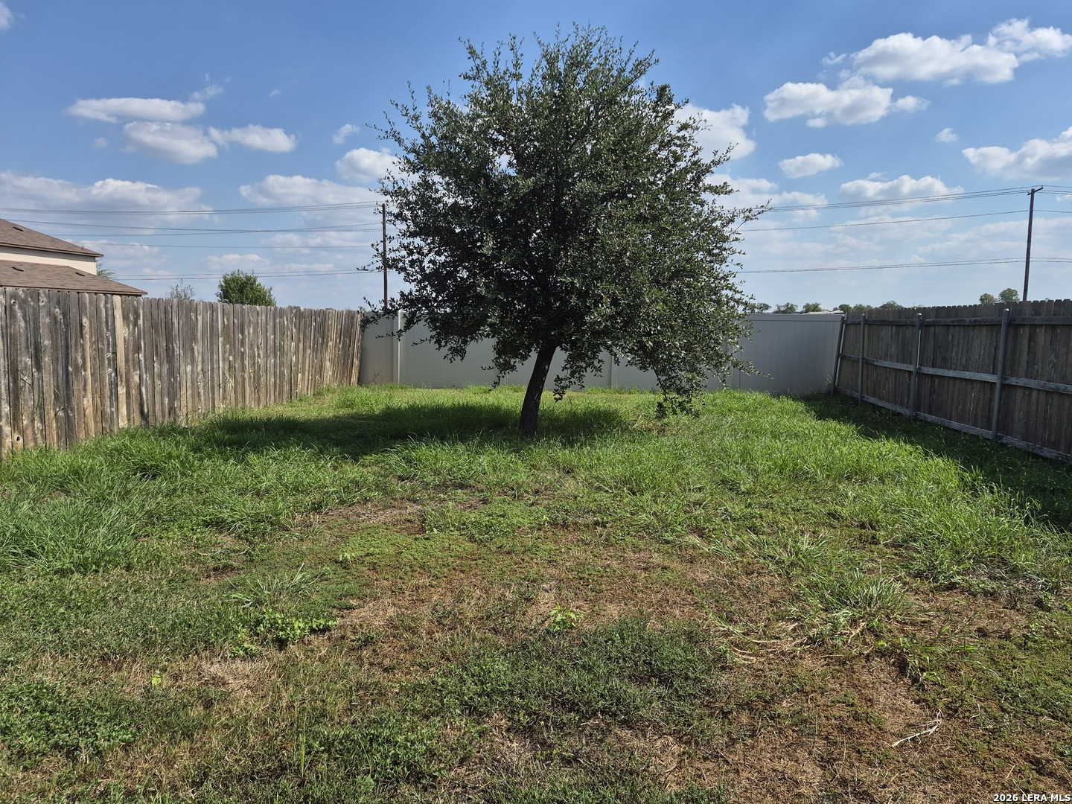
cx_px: 536
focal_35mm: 23
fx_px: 712
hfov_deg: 73.9
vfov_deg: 58.9
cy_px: 402
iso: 80
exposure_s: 1/6912
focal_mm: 5.4
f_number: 1.8
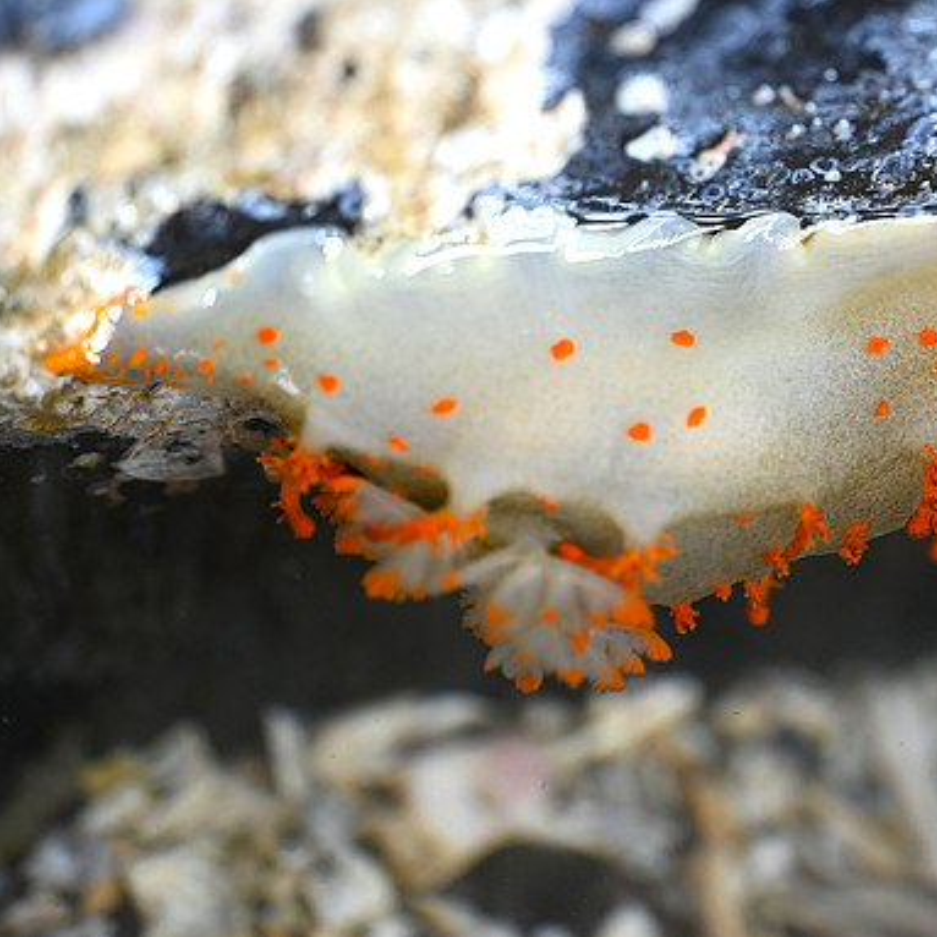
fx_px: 4134
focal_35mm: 135
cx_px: 651
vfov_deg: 12.9
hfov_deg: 12.9
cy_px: 468
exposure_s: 1/160
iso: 400
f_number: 3.2
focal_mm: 105
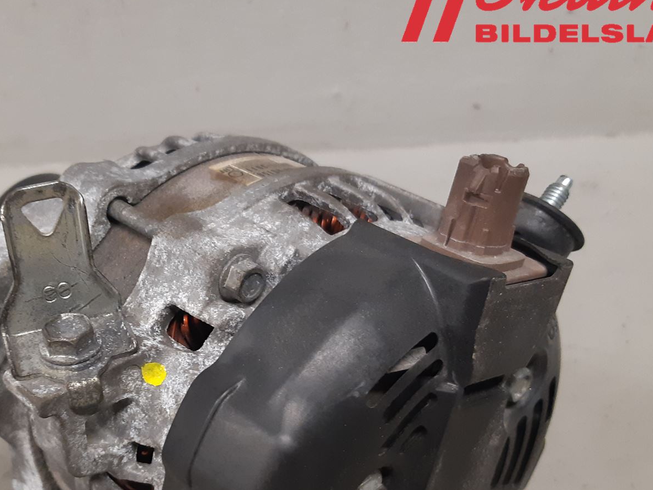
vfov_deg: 31.5
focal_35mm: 45
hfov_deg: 41.0
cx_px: 175
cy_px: 373
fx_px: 849
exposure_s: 1/50
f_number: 1.7
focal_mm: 3.93
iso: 200
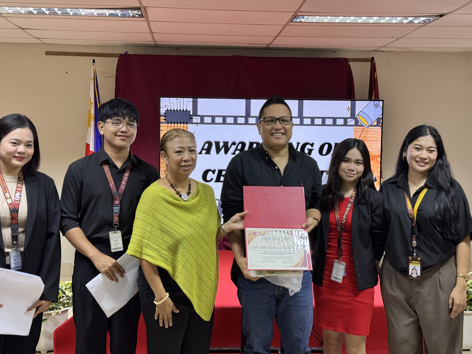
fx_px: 654
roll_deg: -0.2
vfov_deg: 30.3
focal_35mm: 48
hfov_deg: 39.7
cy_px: 177
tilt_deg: -2.7
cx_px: 236
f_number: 1.78
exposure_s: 1/60
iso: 250
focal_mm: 6.76
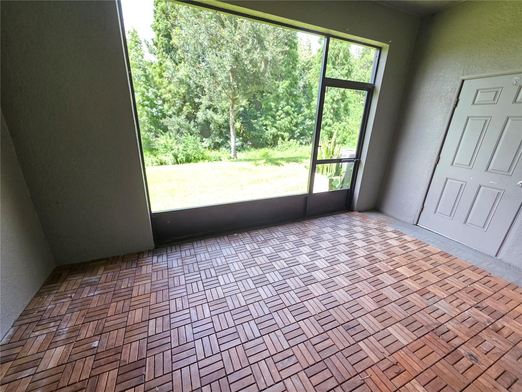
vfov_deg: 89.9
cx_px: 261
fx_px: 196
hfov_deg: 106.2
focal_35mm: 13
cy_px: 196
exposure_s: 1/120
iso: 160
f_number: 1.9
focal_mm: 2.2
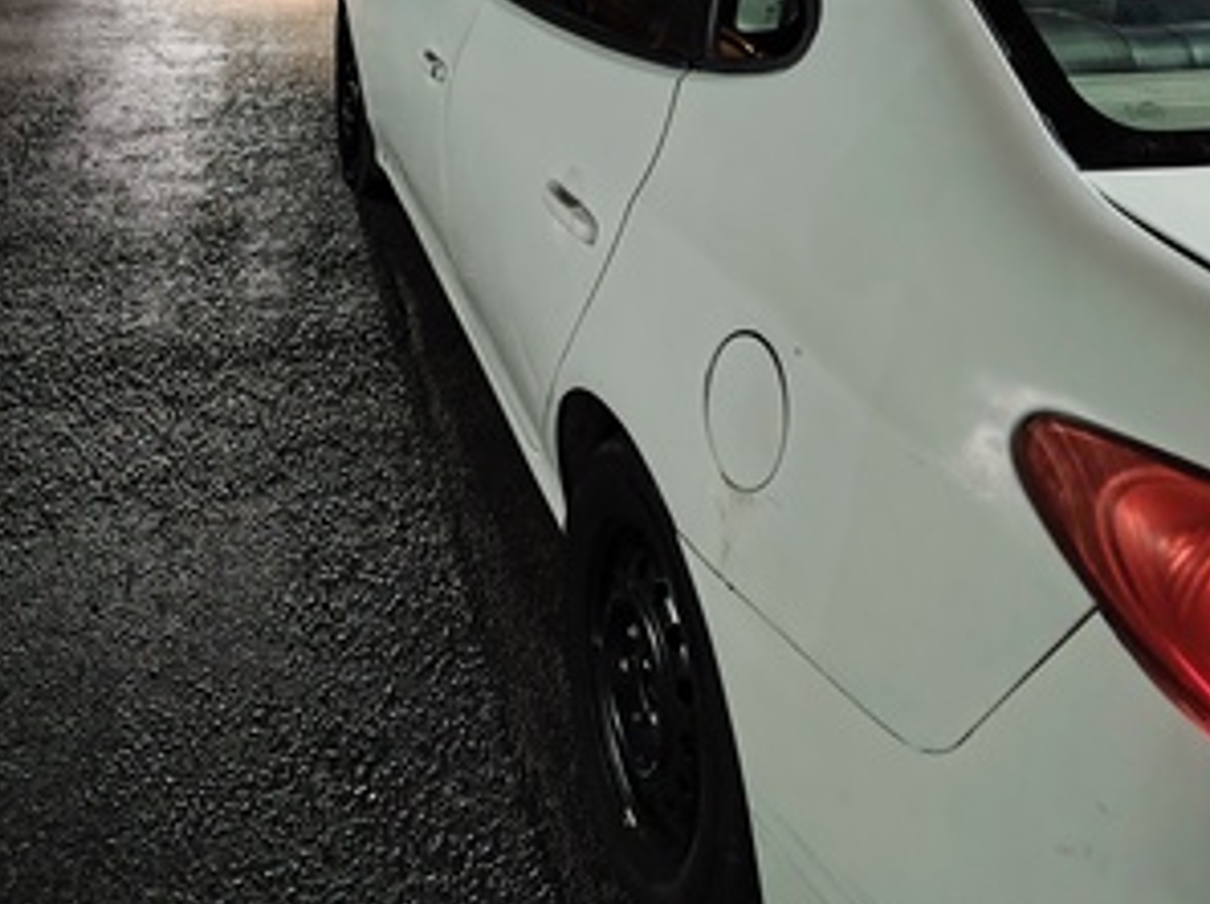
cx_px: 589
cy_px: 100
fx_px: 1292
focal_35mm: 37
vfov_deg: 36.3
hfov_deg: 50.2
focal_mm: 5.25
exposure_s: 1/20
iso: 981
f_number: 1.75
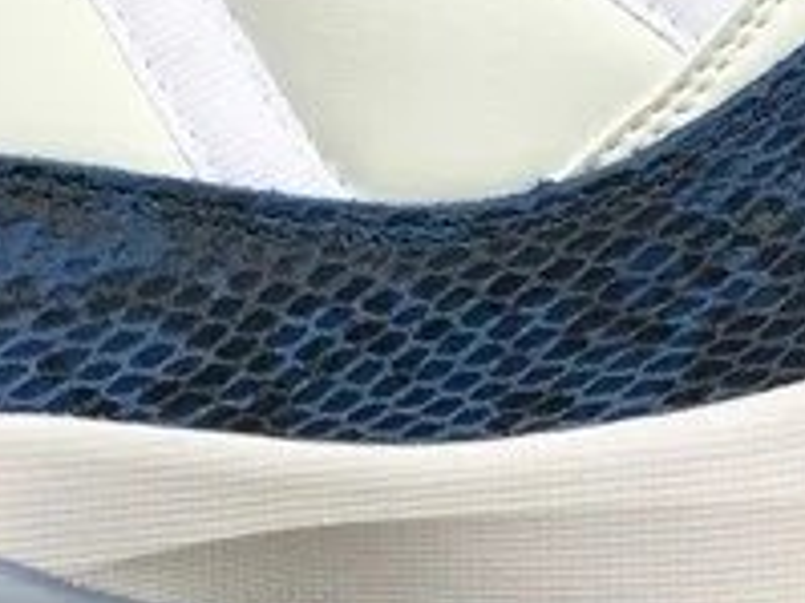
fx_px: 3254
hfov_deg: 13.9
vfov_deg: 10.6
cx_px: 8
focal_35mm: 140
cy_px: 463
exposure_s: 1/100
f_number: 2.4
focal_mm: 3.3
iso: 25
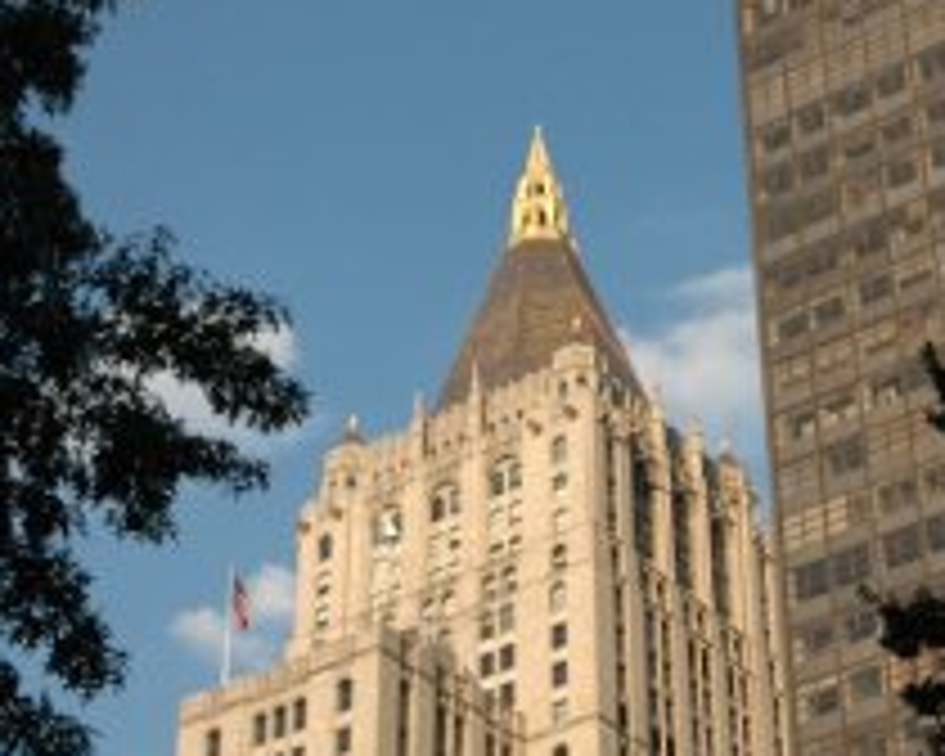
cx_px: 700
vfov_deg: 16.5
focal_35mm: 93
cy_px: 270
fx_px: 2603
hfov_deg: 20.4
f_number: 4
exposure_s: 1/1250
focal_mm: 29
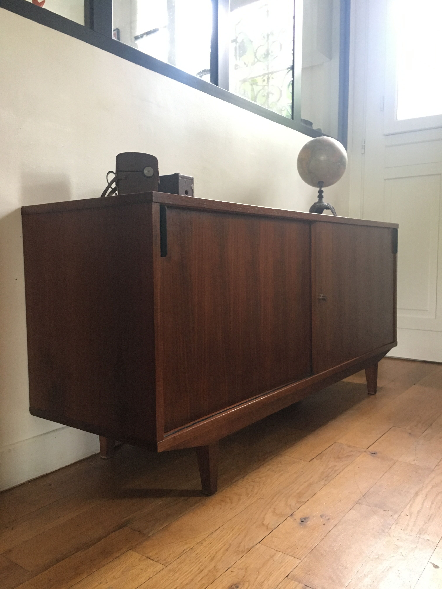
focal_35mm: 29
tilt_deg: -3.7
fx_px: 494
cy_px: 294
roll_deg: +1.6
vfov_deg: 61.7
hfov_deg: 48.2
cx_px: 221
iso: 200
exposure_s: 1/20
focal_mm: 4.15
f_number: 2.2
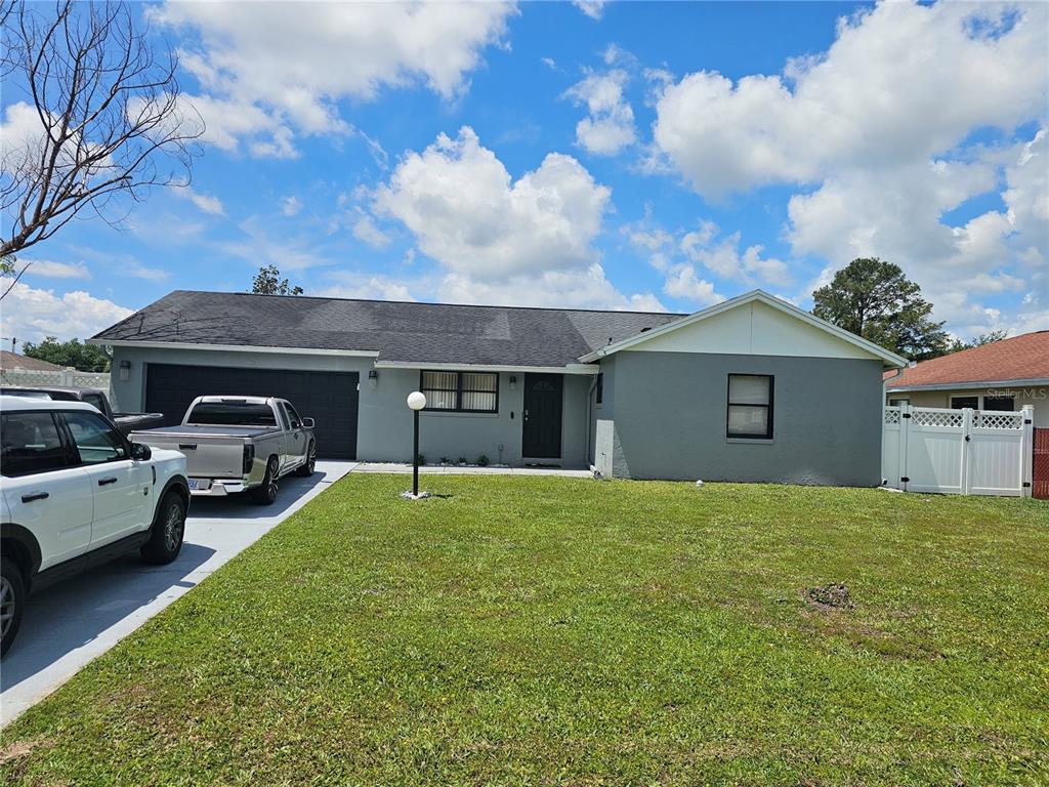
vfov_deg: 58.9
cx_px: 524
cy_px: 394
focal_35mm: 23
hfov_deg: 73.9
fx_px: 697
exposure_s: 1/1472
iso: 10
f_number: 1.7
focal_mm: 6.3
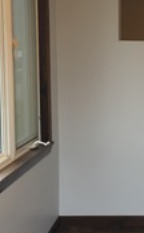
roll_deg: +0.0
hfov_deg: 14.9
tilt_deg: -6.7
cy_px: 122
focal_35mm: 85
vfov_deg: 24.4
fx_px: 536
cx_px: 159
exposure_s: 1/30
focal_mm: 4.15
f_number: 2.2
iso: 64
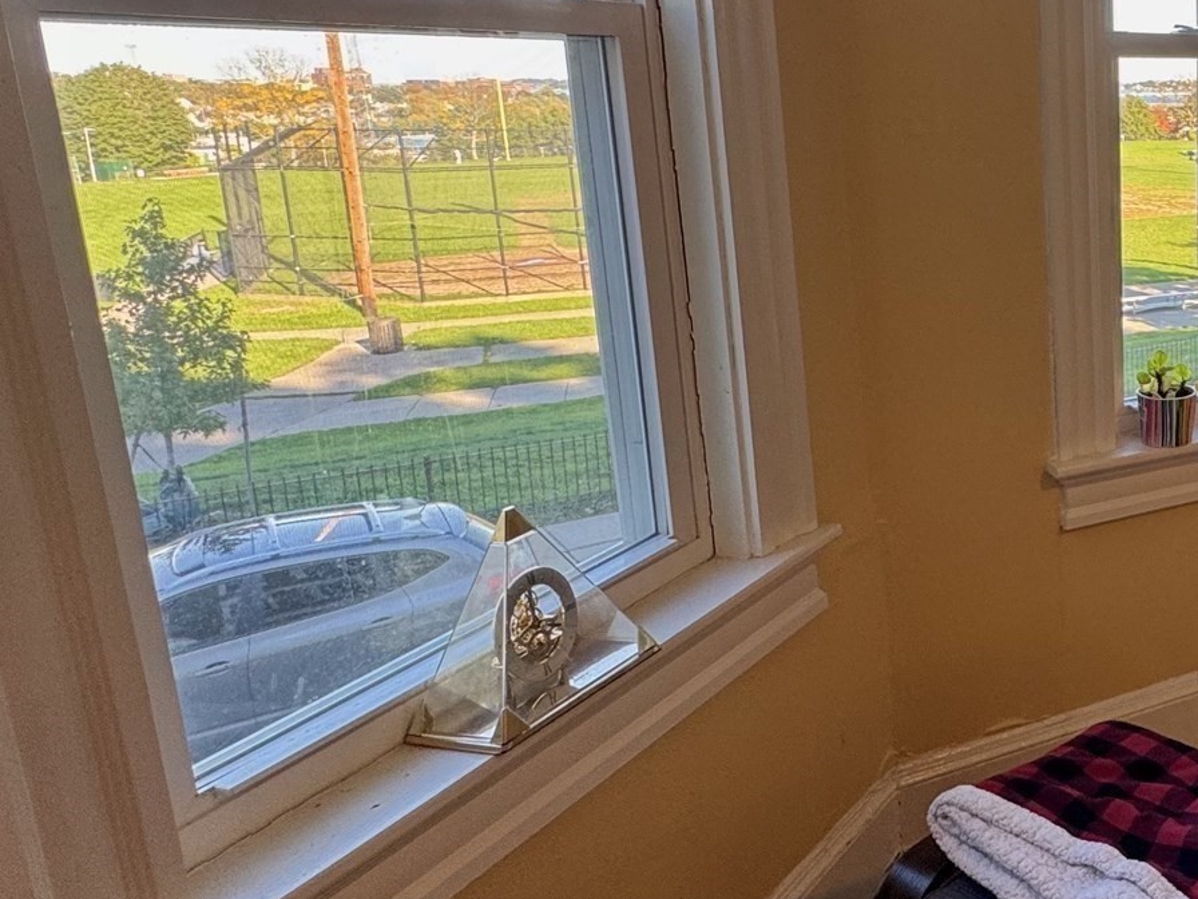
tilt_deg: -10.6
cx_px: 1262
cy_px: 288
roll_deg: -0.8
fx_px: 1107
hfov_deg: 45.4
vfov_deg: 43.4
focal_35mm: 32
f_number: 2.2
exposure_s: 1/120
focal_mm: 2.22
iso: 100
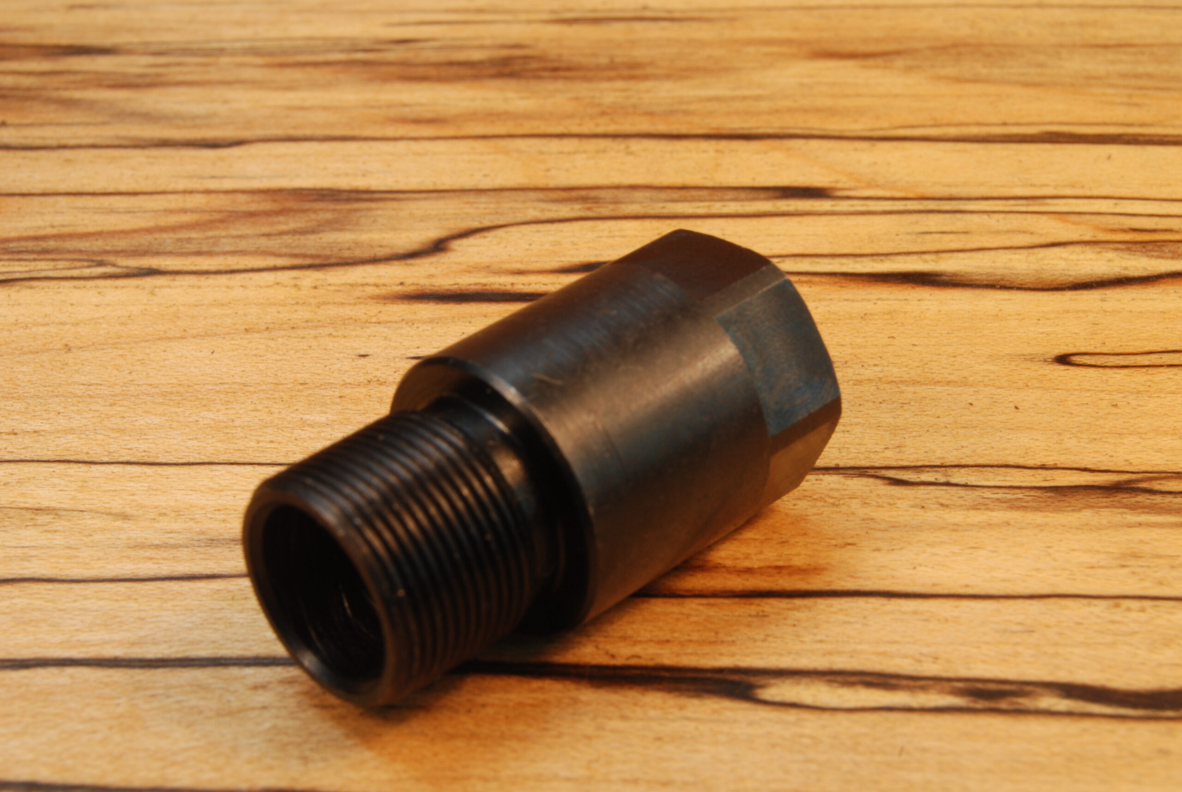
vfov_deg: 16.6
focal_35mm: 82
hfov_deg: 24.6
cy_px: 396
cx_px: 591
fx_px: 2712
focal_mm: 55
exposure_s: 1/15
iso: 200
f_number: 20
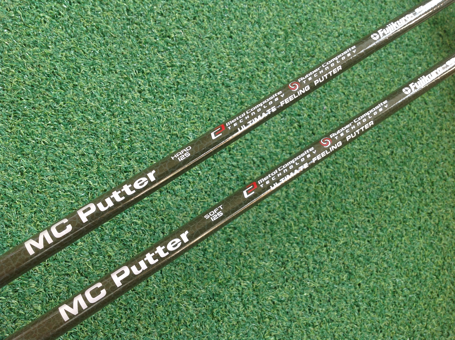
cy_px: 170
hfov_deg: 52.7
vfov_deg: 40.6
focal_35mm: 35
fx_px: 459
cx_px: 228
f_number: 2.4
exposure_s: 1/60
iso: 64
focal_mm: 4.28
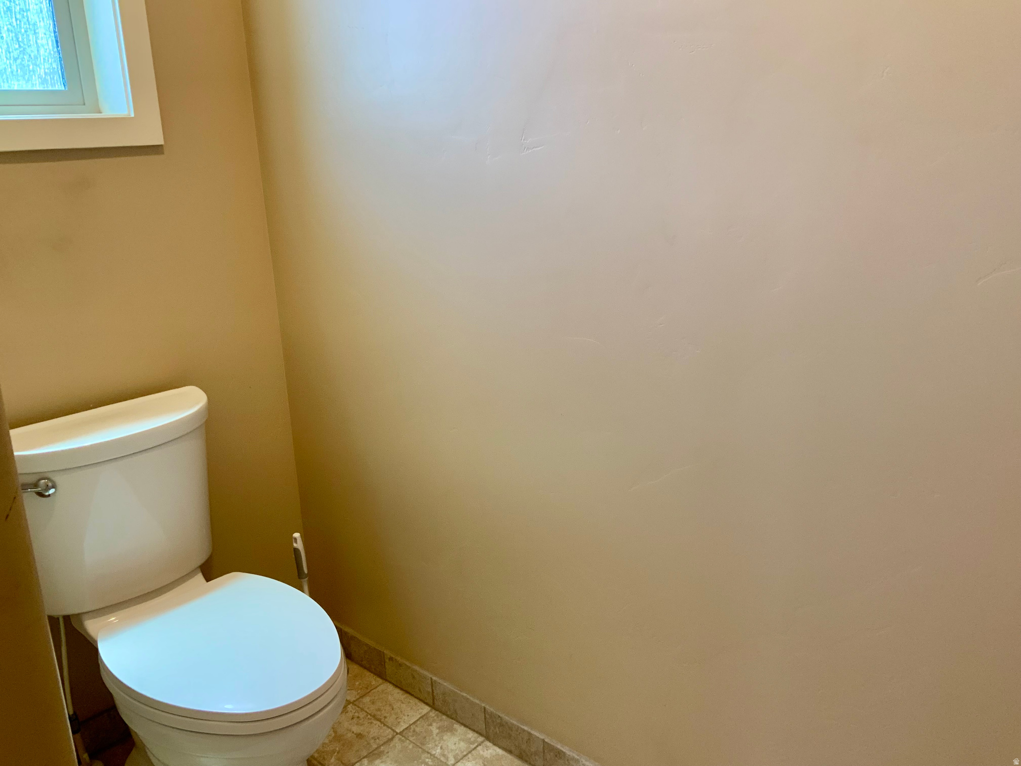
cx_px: 510
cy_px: 383
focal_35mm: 29
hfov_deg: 61.7
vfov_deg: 48.2
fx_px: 855
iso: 100
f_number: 1.8
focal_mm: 3
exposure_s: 1/60
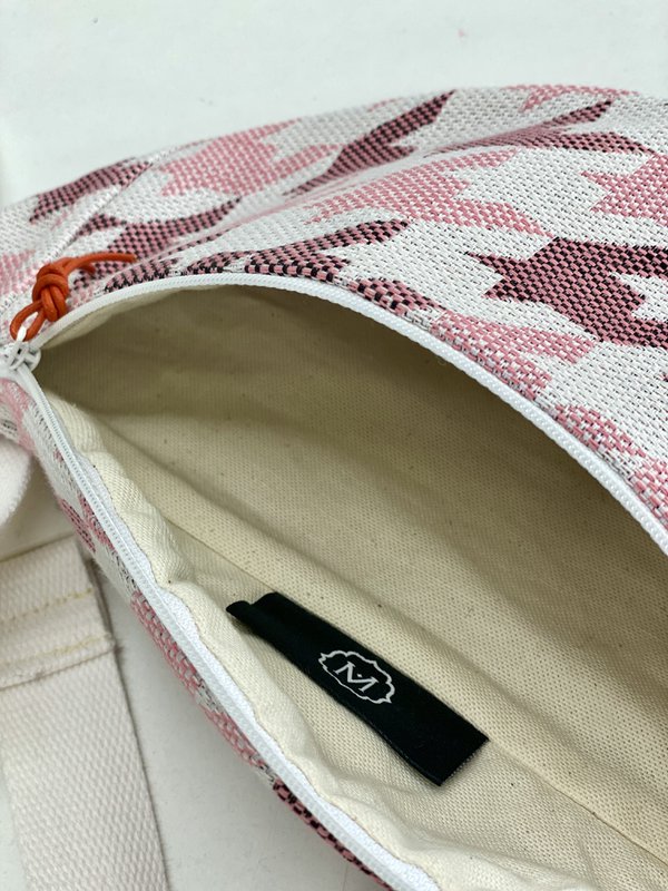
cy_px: 446
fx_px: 1338
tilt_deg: -58.5
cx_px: 334
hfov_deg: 28.0
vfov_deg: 36.8
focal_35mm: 52
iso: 50
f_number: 2
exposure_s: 1/122
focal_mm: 6
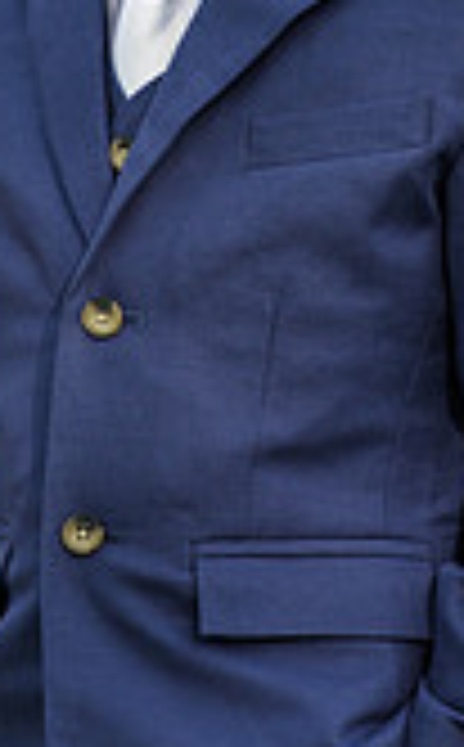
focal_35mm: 554
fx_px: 11268
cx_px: 180
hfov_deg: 2.4
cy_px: 76
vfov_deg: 3.8
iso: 200
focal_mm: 200
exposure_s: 1/500
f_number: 3.2
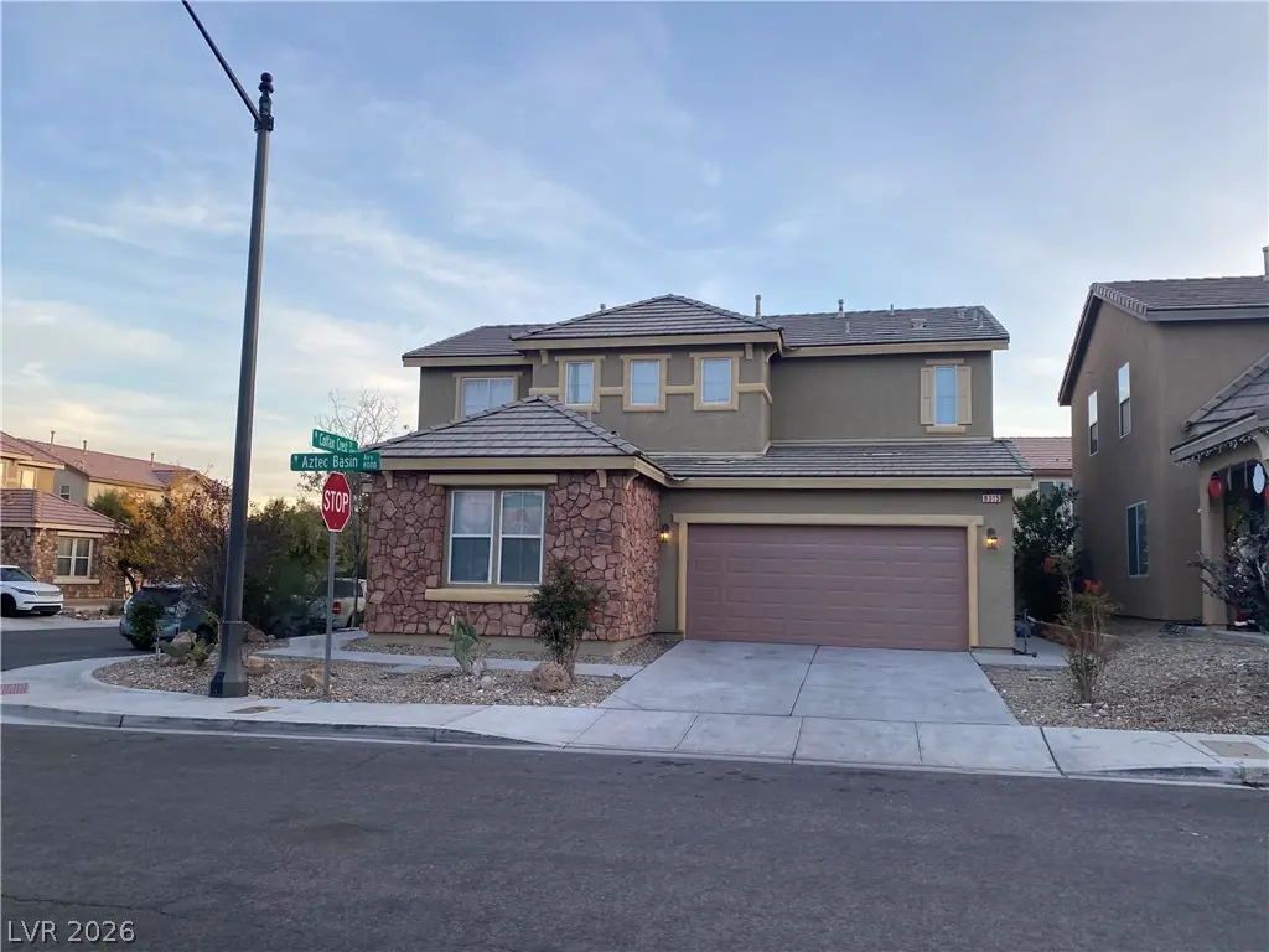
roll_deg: -0.6
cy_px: 476
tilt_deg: +7.3
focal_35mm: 26
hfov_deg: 67.3
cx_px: 634
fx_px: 953
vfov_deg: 53.1
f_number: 1.8
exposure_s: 1/262
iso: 32
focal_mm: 4.25
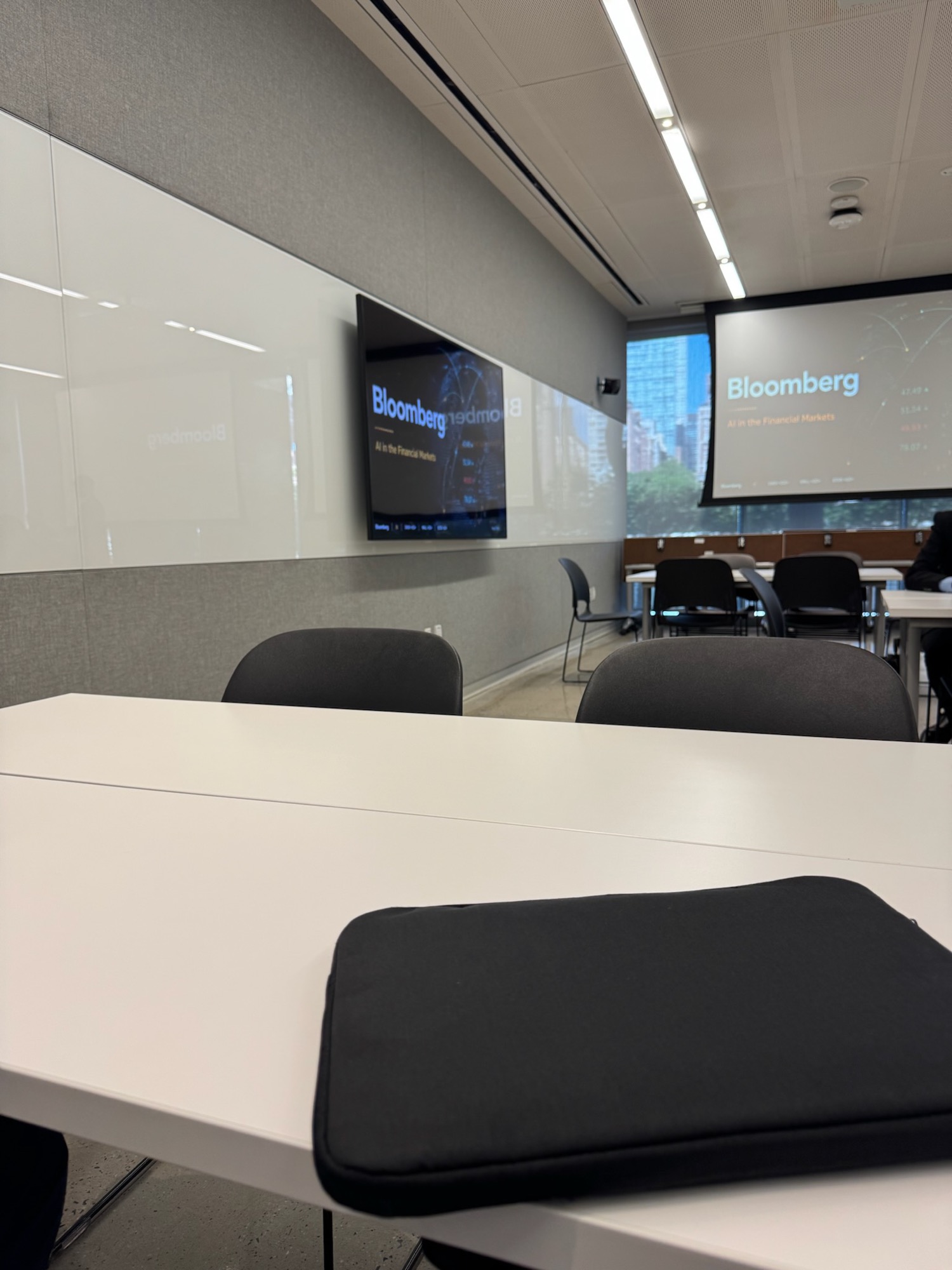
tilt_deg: -7.9
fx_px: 880
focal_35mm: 24
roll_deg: +2.3
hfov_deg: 56.8
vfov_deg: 71.6
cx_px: 476
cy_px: 635
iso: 125
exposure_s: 1/120
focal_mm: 6.76
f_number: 1.78
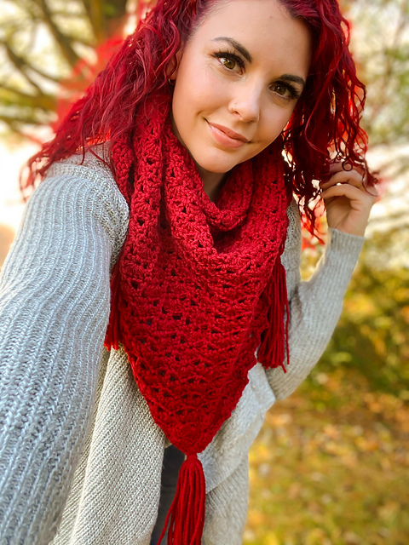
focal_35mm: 30
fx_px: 473
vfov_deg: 60.0
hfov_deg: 46.8
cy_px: 272
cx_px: 204
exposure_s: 1/119
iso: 100
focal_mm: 2.71
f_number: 2.2
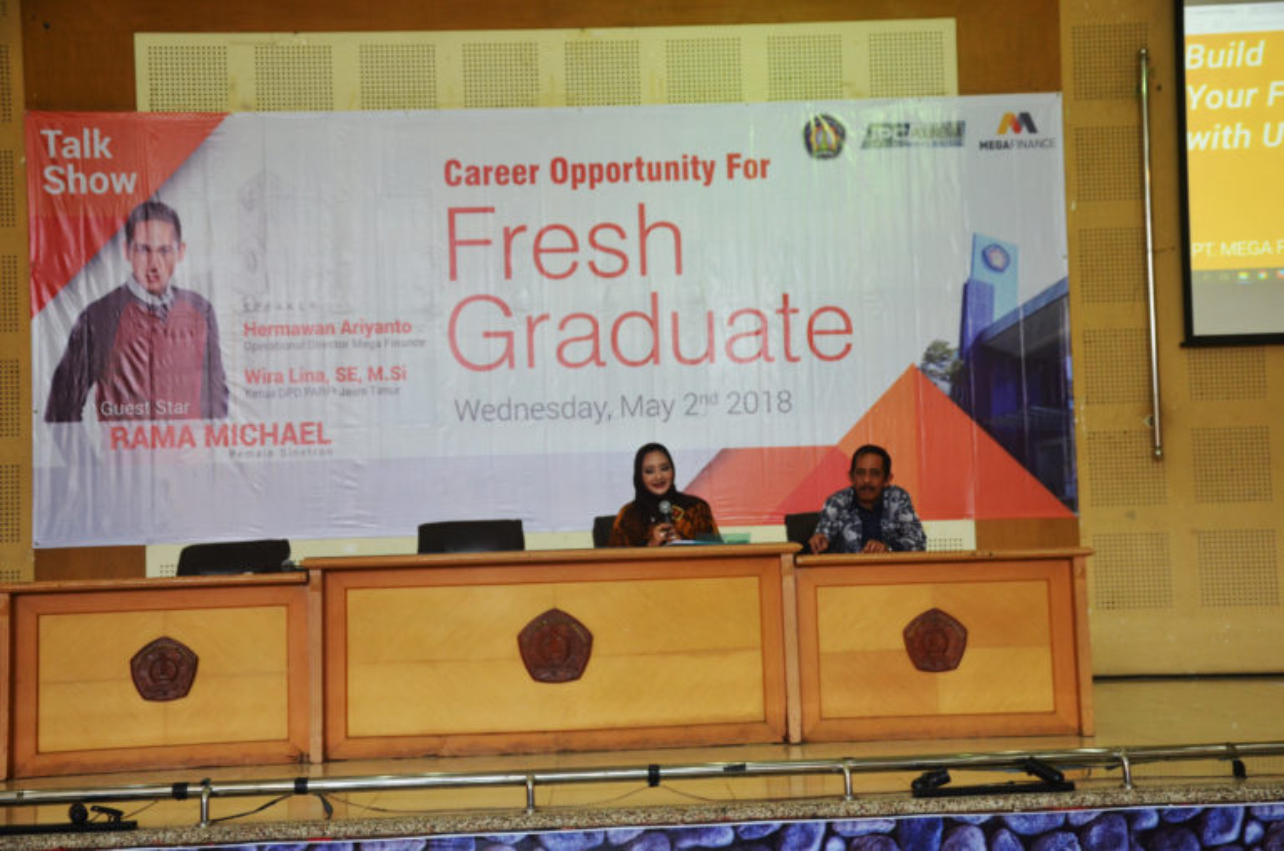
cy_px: 426
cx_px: 642
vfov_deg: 26.4
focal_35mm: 51
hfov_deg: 38.9
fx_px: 1816
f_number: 4.2
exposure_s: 1/60
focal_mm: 34
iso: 560
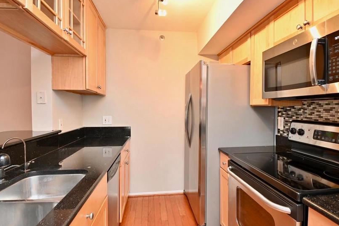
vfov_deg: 64.5
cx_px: 172
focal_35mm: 19
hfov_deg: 86.9
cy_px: 106
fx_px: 179
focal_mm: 10
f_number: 7.1
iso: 320
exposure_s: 1/8
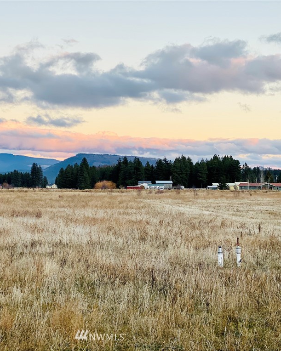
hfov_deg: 22.4
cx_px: 100
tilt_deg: +1.4
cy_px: 176
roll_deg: -1.0
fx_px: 707
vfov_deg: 27.9
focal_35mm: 68
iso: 25
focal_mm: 6
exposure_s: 1/122
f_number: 2
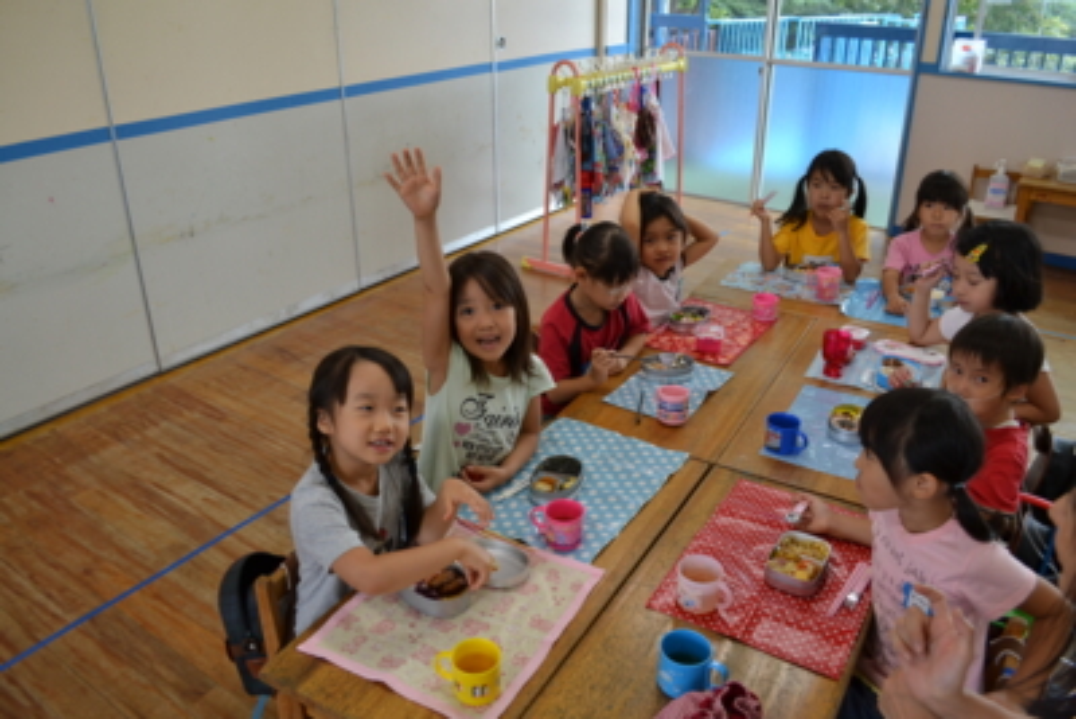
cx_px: 538
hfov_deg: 67.4
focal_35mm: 27
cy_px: 360
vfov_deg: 48.0
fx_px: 807
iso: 400
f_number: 5
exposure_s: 1/100
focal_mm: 18
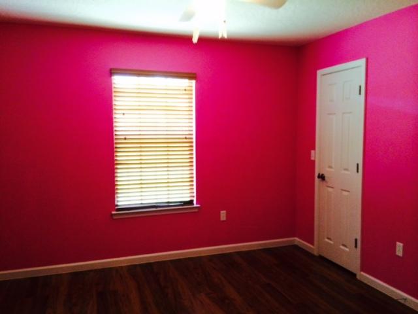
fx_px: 362
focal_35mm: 30
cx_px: 209
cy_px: 157
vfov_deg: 46.8
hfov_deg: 60.0
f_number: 2.2
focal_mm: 4.12
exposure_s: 1/30
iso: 200
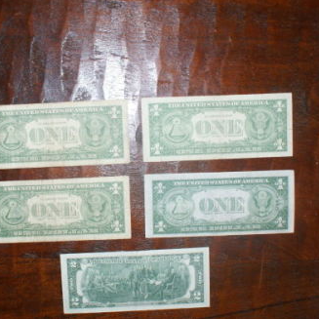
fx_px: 407
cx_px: 121
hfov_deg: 42.5
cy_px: 160
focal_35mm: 39
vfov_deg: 42.8
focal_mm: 20
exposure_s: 1/60
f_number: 5.6
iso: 400
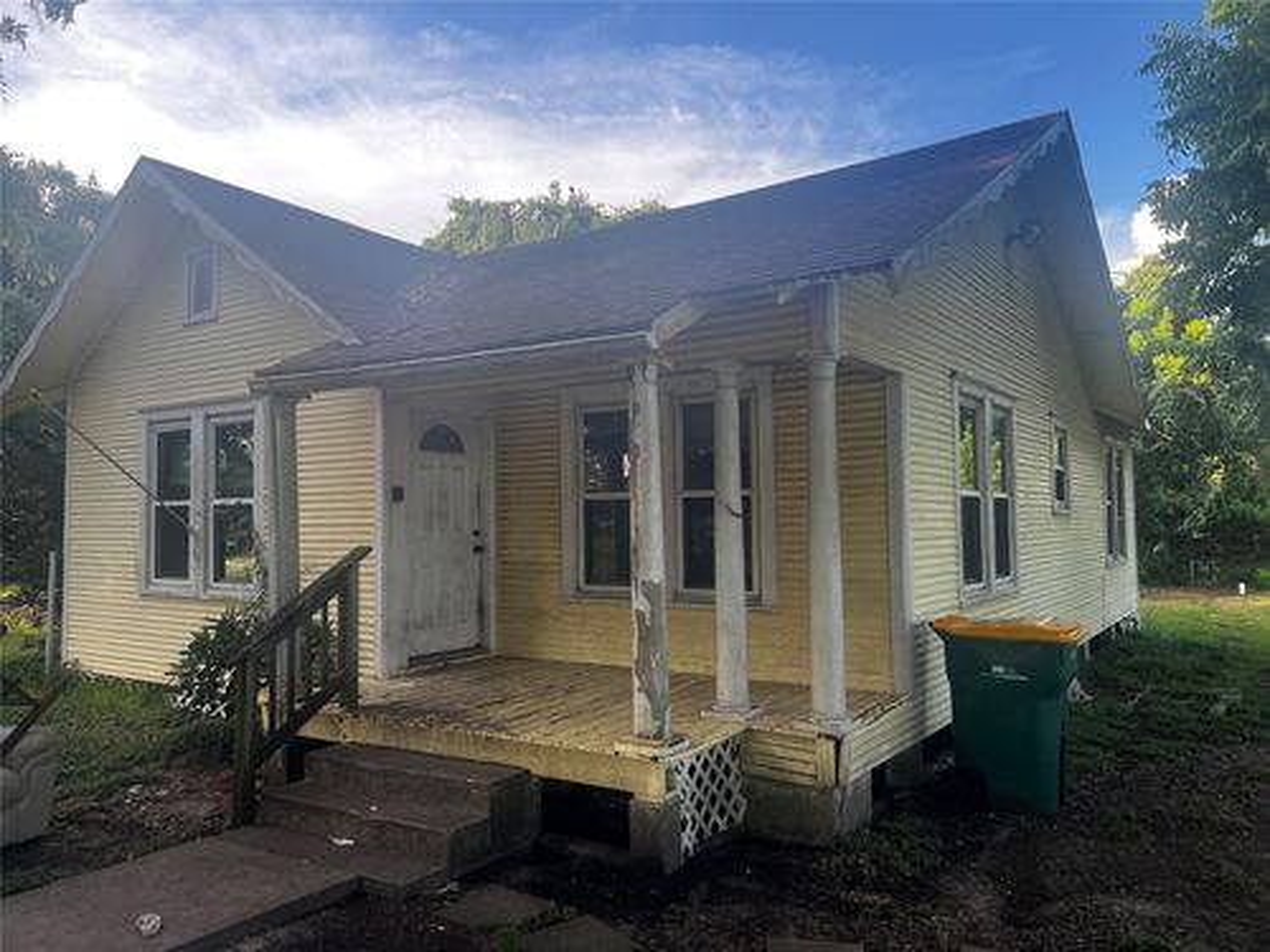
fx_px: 954
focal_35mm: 26
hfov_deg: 67.3
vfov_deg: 53.1
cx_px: 635
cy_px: 476
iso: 50
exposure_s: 1/371
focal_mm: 5.7
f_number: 1.5
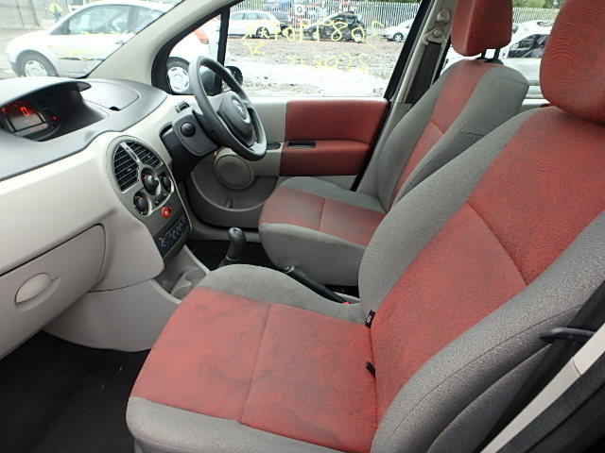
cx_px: 302
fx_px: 367
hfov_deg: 79.0
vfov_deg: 63.4
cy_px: 226
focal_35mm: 21
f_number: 3.5
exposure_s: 1/50
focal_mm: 3.7
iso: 200
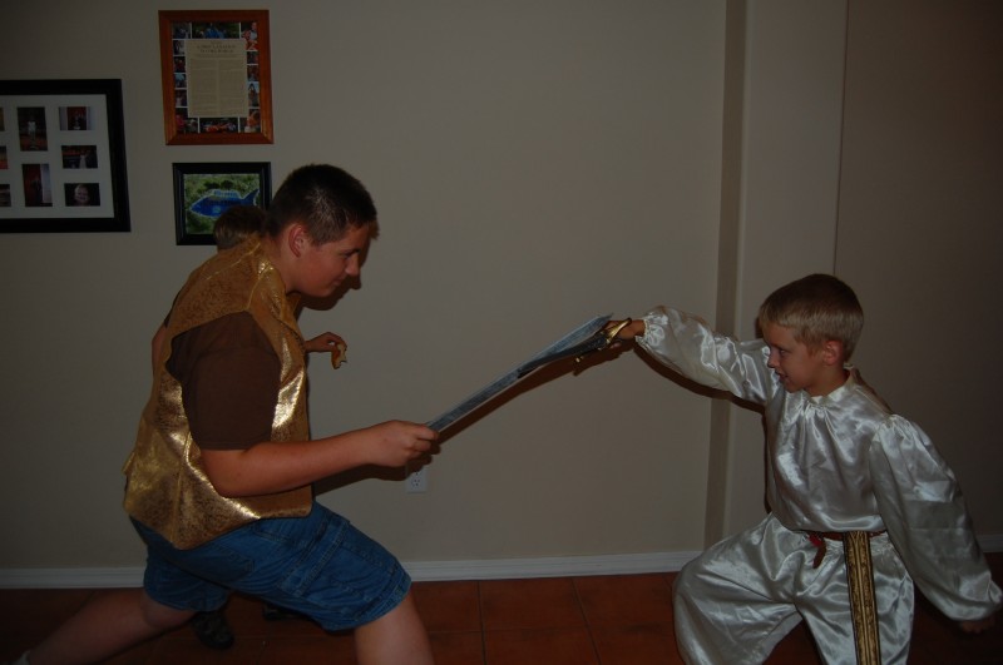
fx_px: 751
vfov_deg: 47.8
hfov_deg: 67.5
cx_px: 502
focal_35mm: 27
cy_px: 332
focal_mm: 18
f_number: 3.5
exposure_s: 1/60
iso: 200
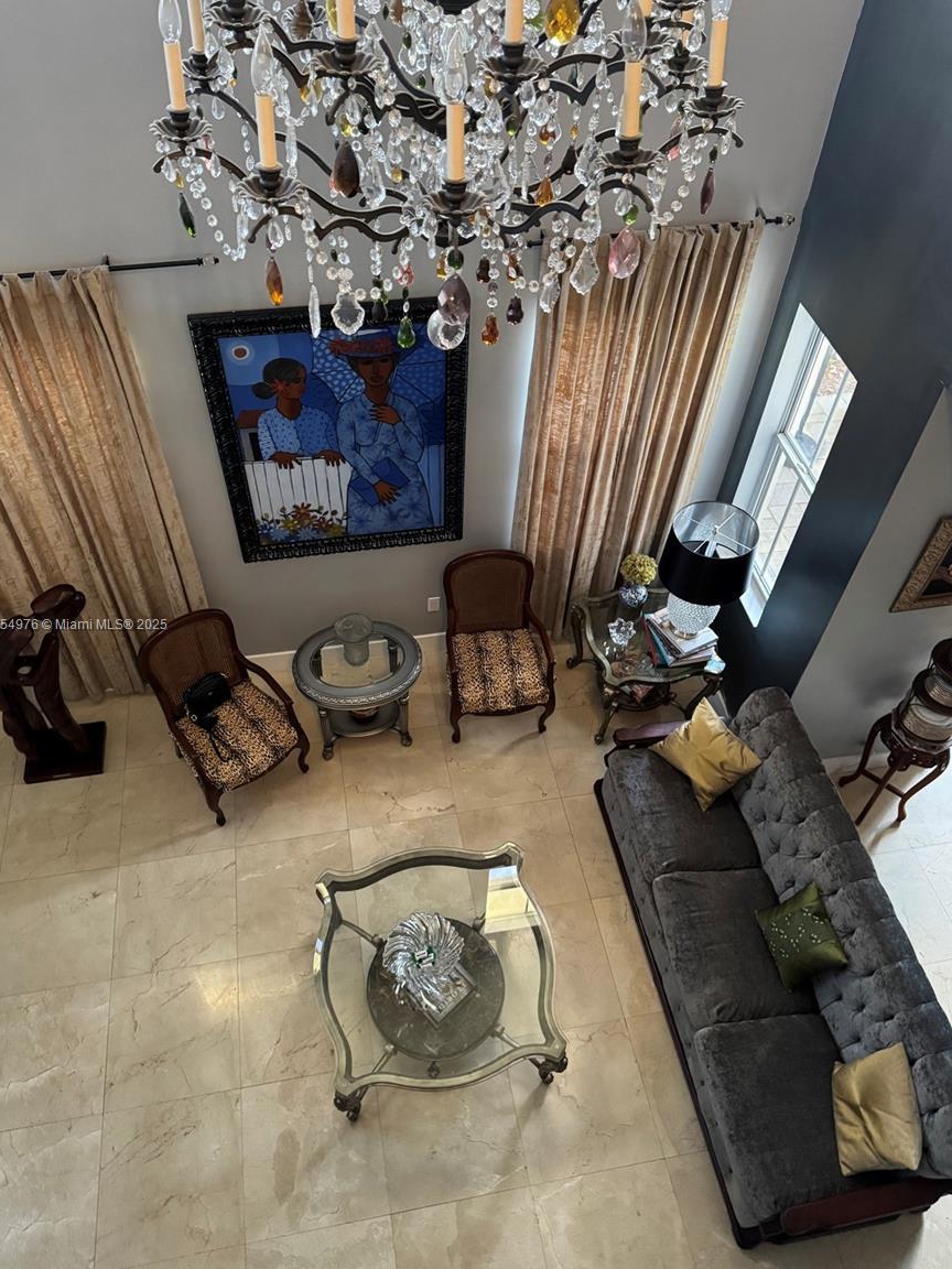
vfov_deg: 69.4
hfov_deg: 54.9
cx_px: 462
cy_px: 626
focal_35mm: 25
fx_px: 917
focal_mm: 6.76
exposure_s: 1/60
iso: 800
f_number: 1.78
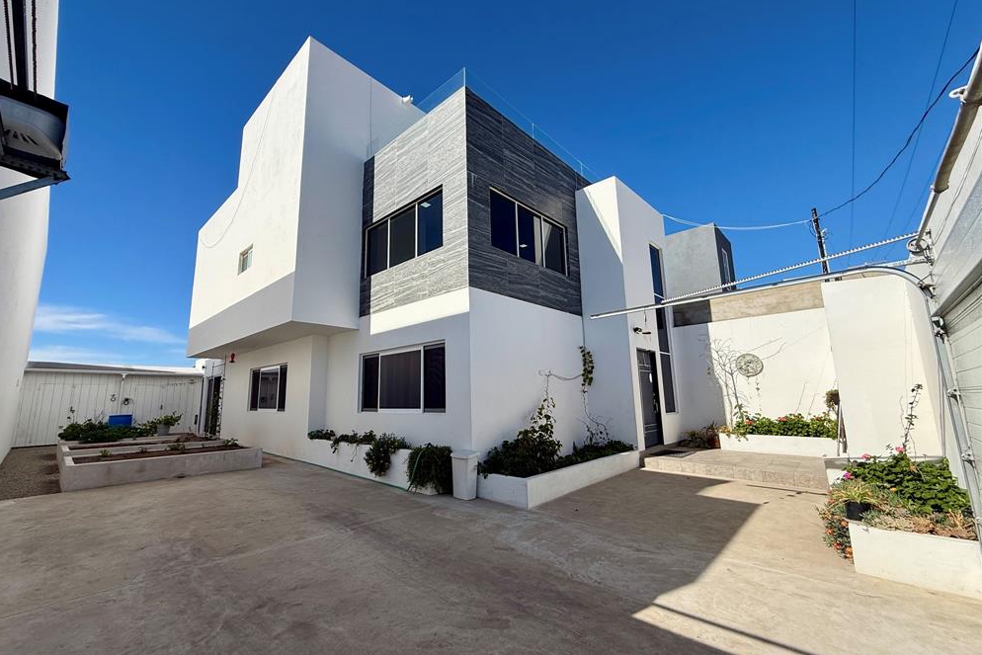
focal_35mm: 15
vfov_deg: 77.3
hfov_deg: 100.4
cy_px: 329
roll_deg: +1.3
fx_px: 409
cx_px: 477
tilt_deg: +10.2
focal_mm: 2.22
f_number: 2.2
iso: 64
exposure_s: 1/2976
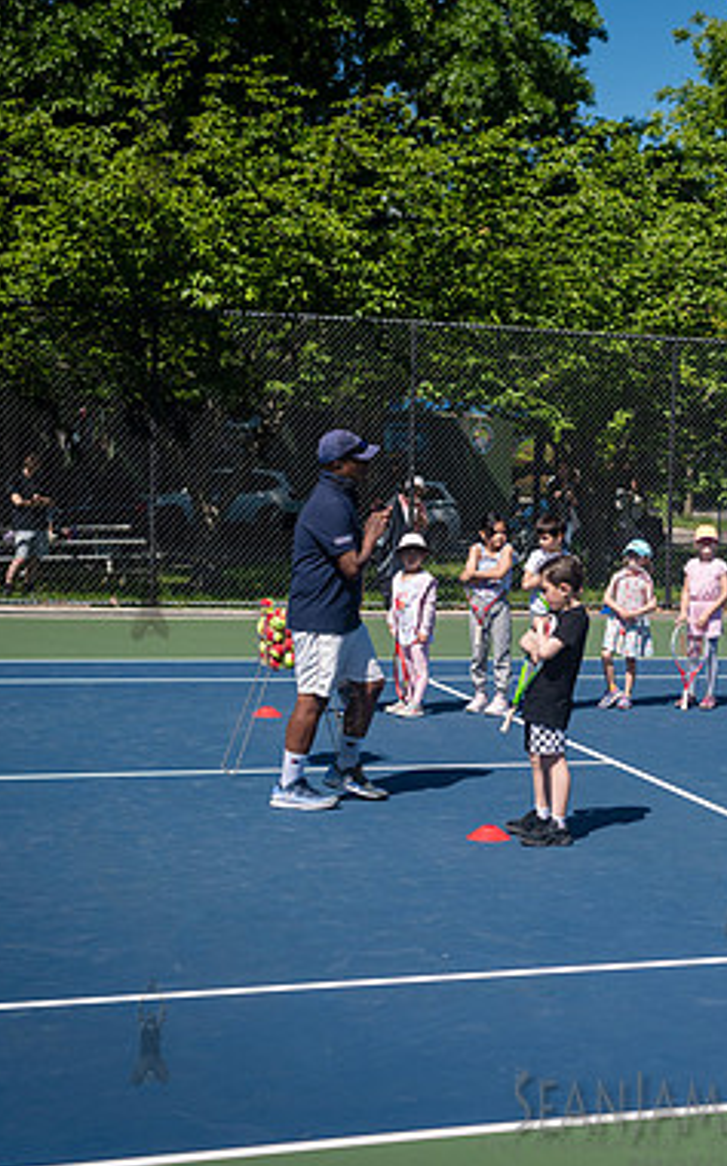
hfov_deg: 20.9
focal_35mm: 61
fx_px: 1937
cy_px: 642
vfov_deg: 33.5
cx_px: 642
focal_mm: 35
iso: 200
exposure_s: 1/2000
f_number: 4
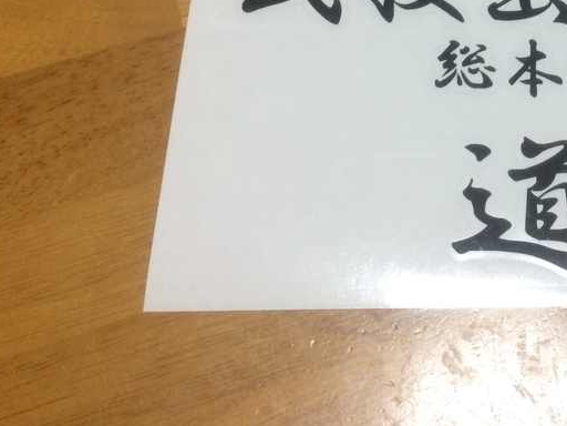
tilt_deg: -57.3
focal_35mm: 58
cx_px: 534
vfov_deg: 24.2
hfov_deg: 31.3
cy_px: 7
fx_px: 950
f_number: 2.2
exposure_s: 1/30
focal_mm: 4.15
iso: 50
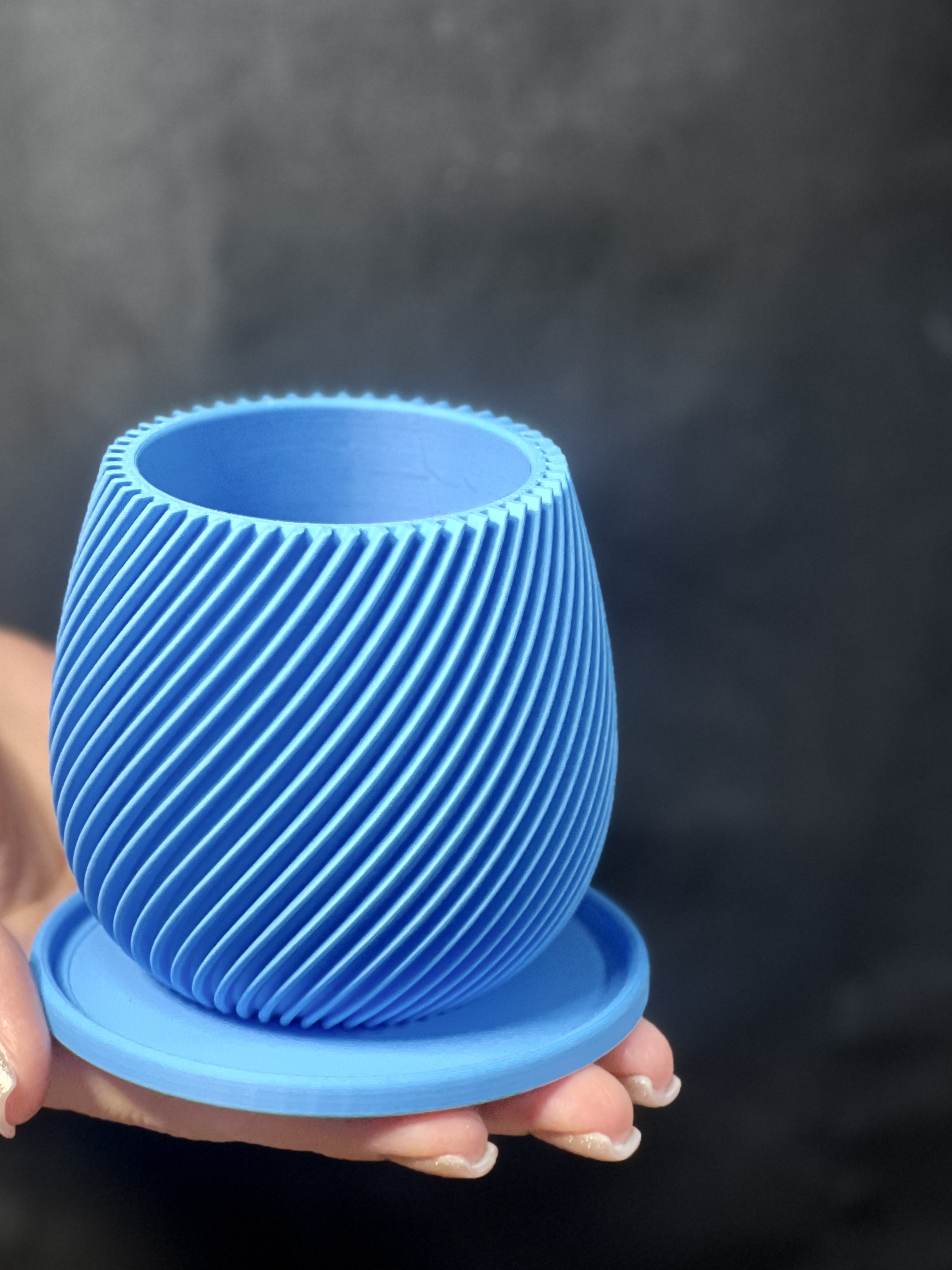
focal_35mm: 115
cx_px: 387
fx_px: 4218
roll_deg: +0.5
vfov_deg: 17.1
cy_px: 481
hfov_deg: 12.9
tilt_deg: -15.8
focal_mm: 9
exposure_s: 1/68
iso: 250
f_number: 2.8
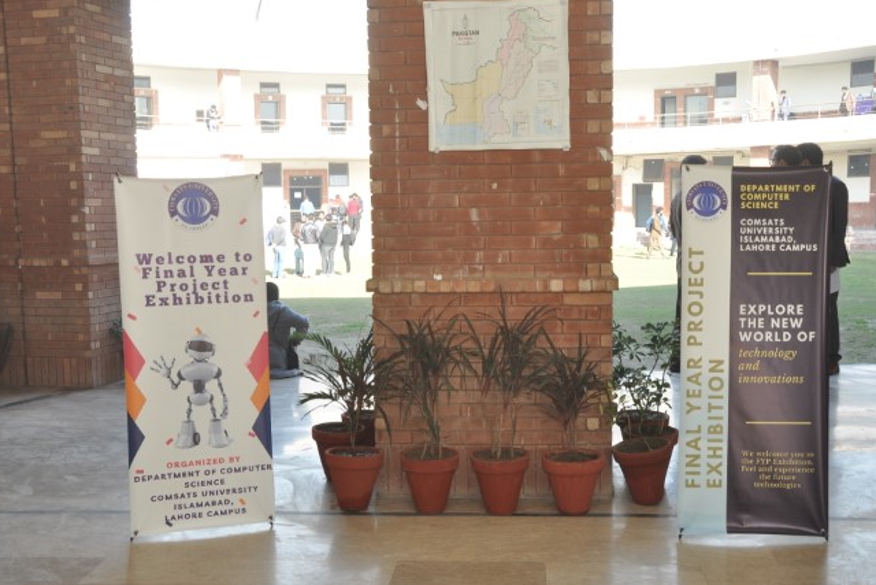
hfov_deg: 44.5
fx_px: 1071
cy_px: 319
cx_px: 437
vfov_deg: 30.5
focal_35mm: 44
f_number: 9
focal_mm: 26
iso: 400
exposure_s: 1/80
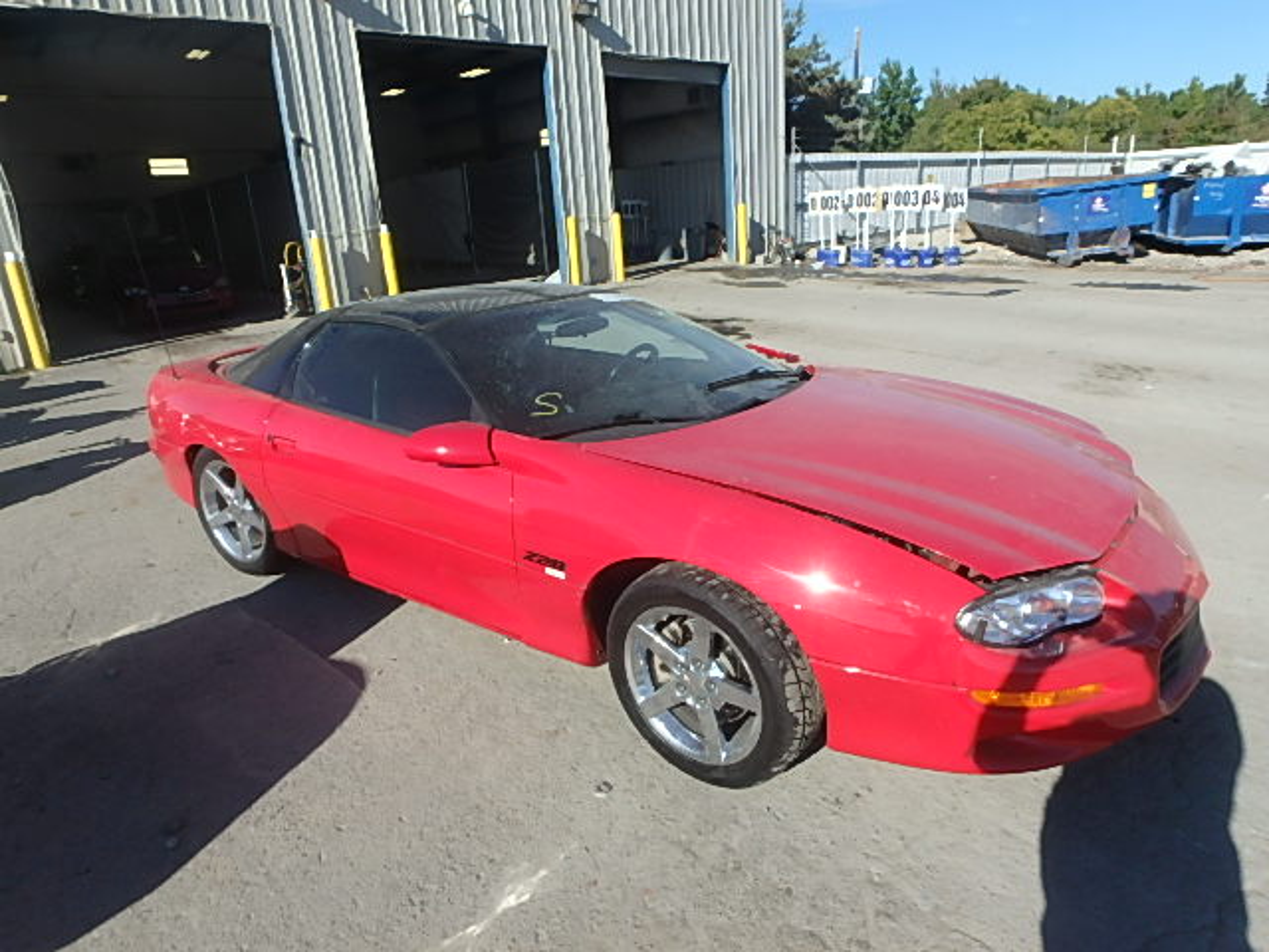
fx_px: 770
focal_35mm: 21
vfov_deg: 63.4
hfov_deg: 79.0
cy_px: 476
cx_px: 634
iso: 125
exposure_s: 1/400
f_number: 6
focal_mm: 3.7
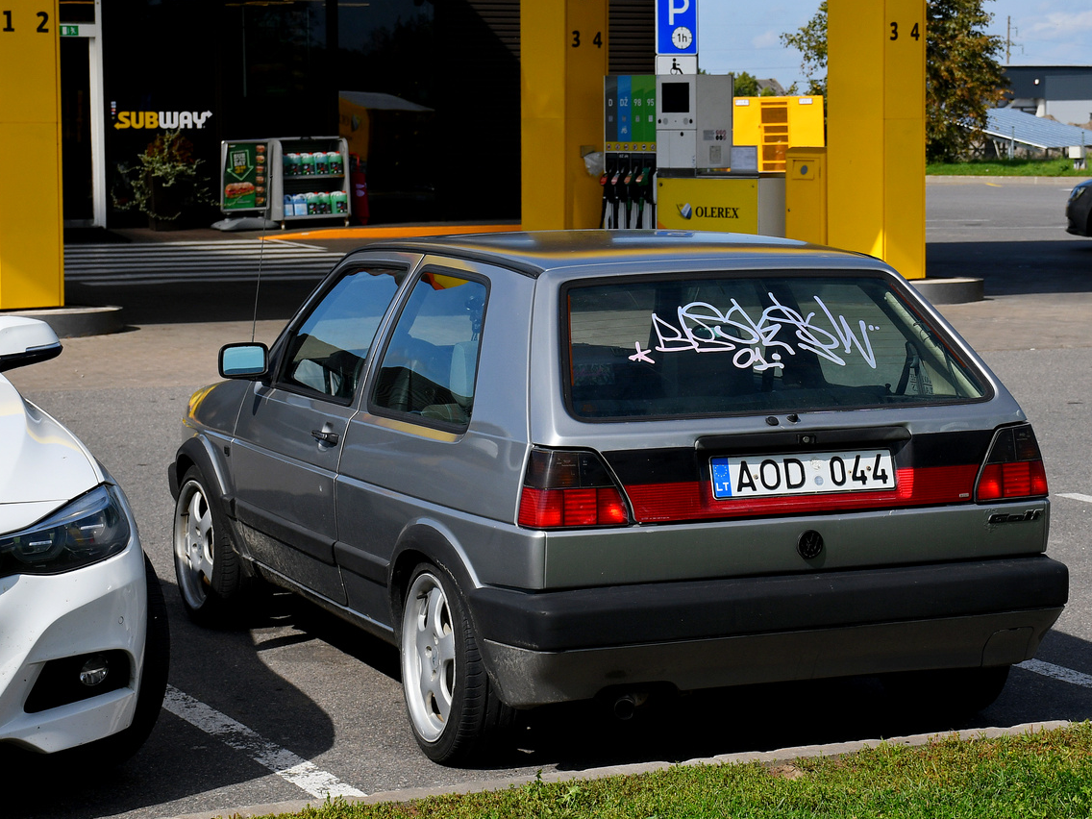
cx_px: 595
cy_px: 414
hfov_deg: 29.4
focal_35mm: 66
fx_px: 2082
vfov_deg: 22.3
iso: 200
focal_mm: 40
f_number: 6.3
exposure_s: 1/1600
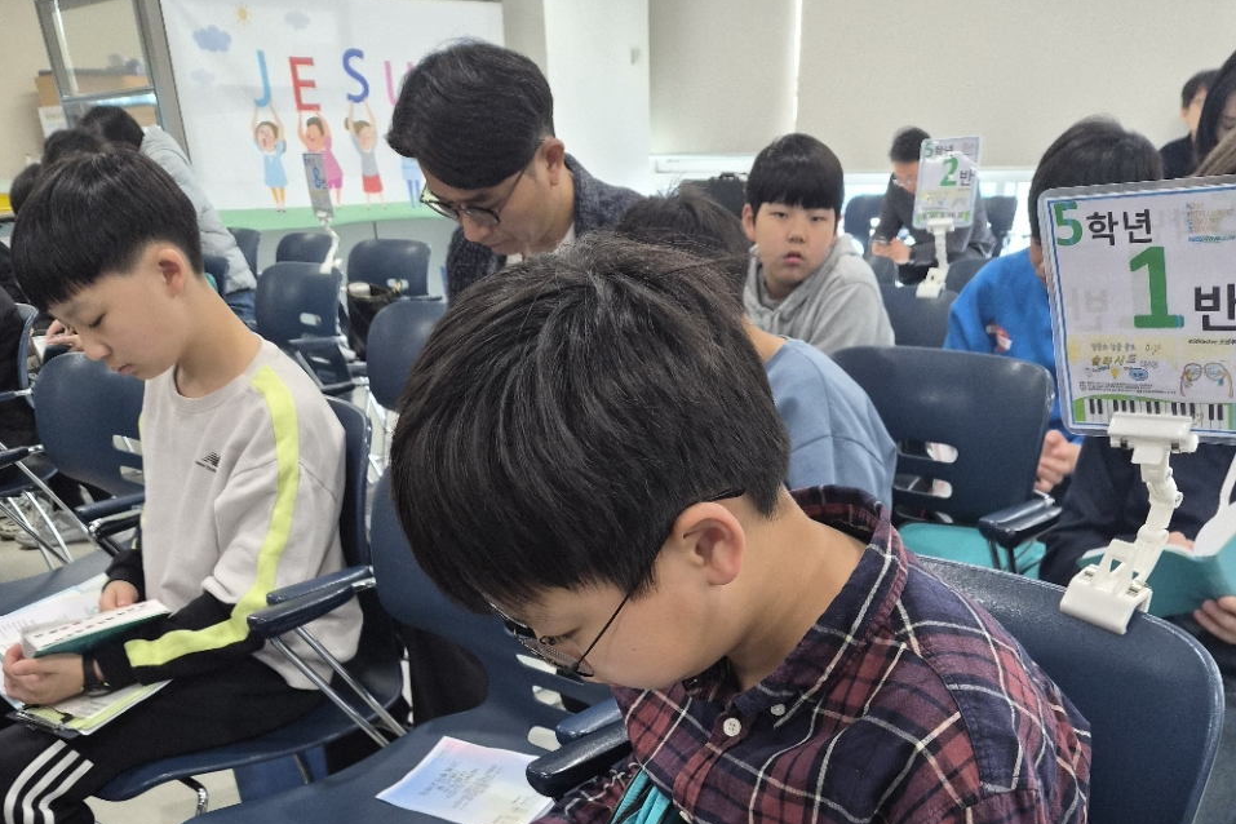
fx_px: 1099
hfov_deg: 58.7
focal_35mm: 32
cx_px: 617
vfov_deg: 36.9
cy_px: 820
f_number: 1.8
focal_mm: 5.4
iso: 320
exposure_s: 1/120
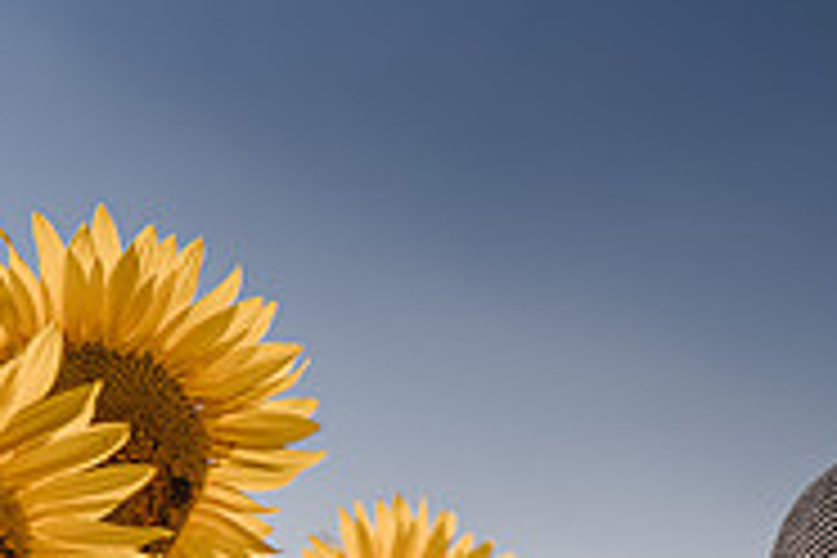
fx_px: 2906
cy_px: 853
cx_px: 976
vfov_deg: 10.6
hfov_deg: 15.8
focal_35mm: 125
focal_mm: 40
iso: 64
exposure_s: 1/250
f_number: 5
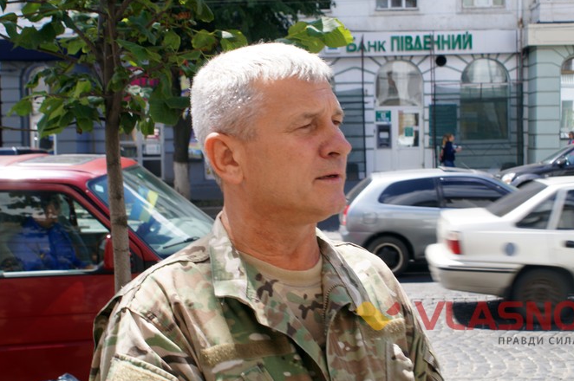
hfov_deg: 35.9
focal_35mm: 56
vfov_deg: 24.3
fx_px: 884
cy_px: 199
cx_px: 303
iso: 100
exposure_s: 1/80
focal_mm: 35
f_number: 8
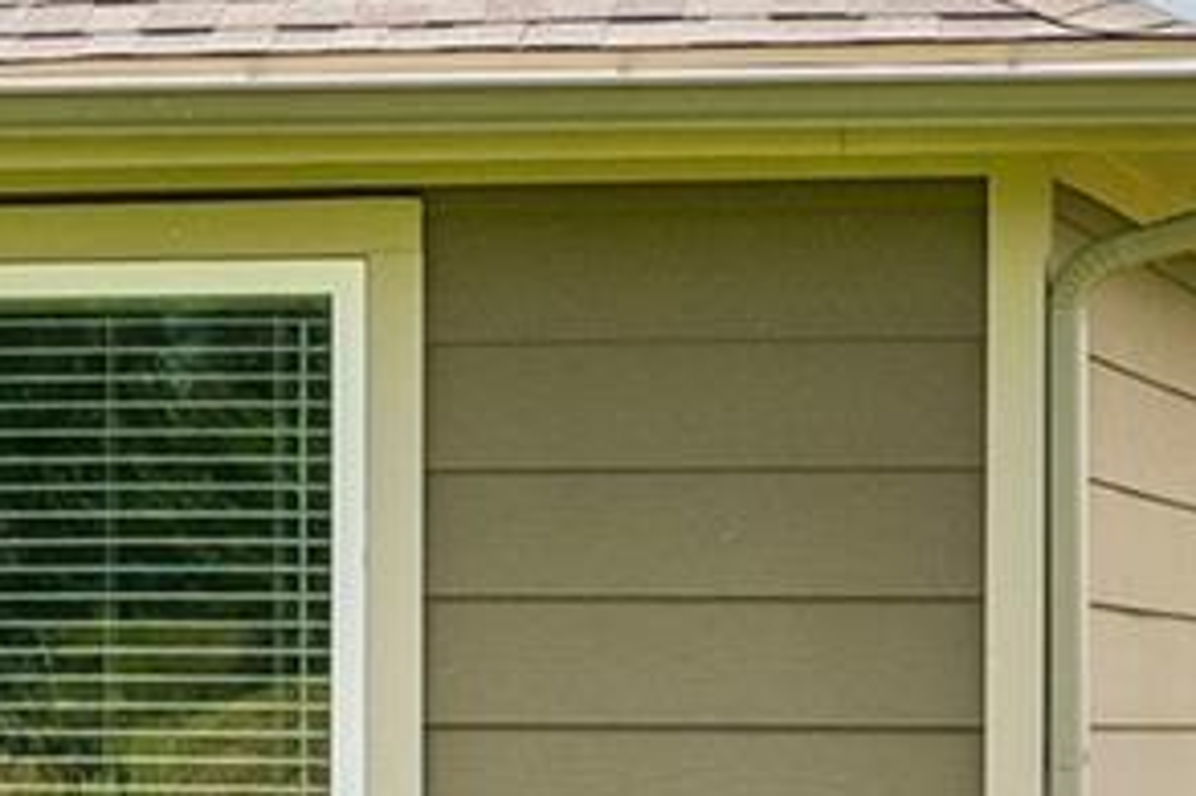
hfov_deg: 7.9
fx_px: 8367
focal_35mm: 252
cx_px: -951
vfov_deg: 5.4
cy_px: 651
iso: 100
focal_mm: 24
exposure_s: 1/350
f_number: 6.7
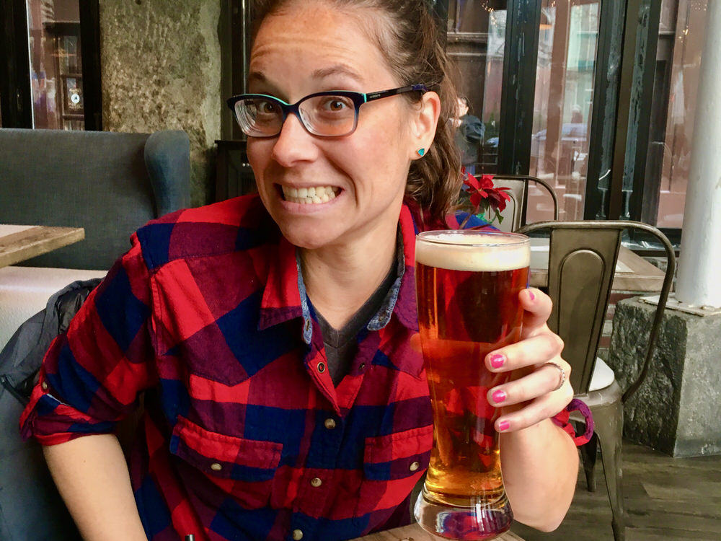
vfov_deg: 48.2
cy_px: 270
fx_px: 604
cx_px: 360
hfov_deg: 61.7
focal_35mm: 29
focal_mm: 4.15
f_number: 2.2
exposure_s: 1/30
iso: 80
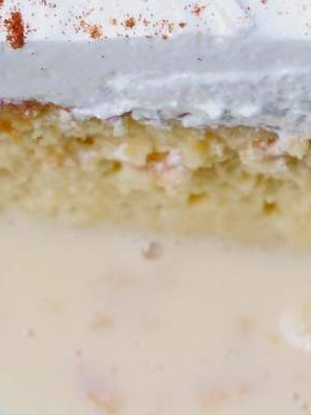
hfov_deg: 3.8
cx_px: 207
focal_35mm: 390
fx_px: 4677
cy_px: -91
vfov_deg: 5.1
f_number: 3.9
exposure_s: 1/125
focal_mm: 48
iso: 640
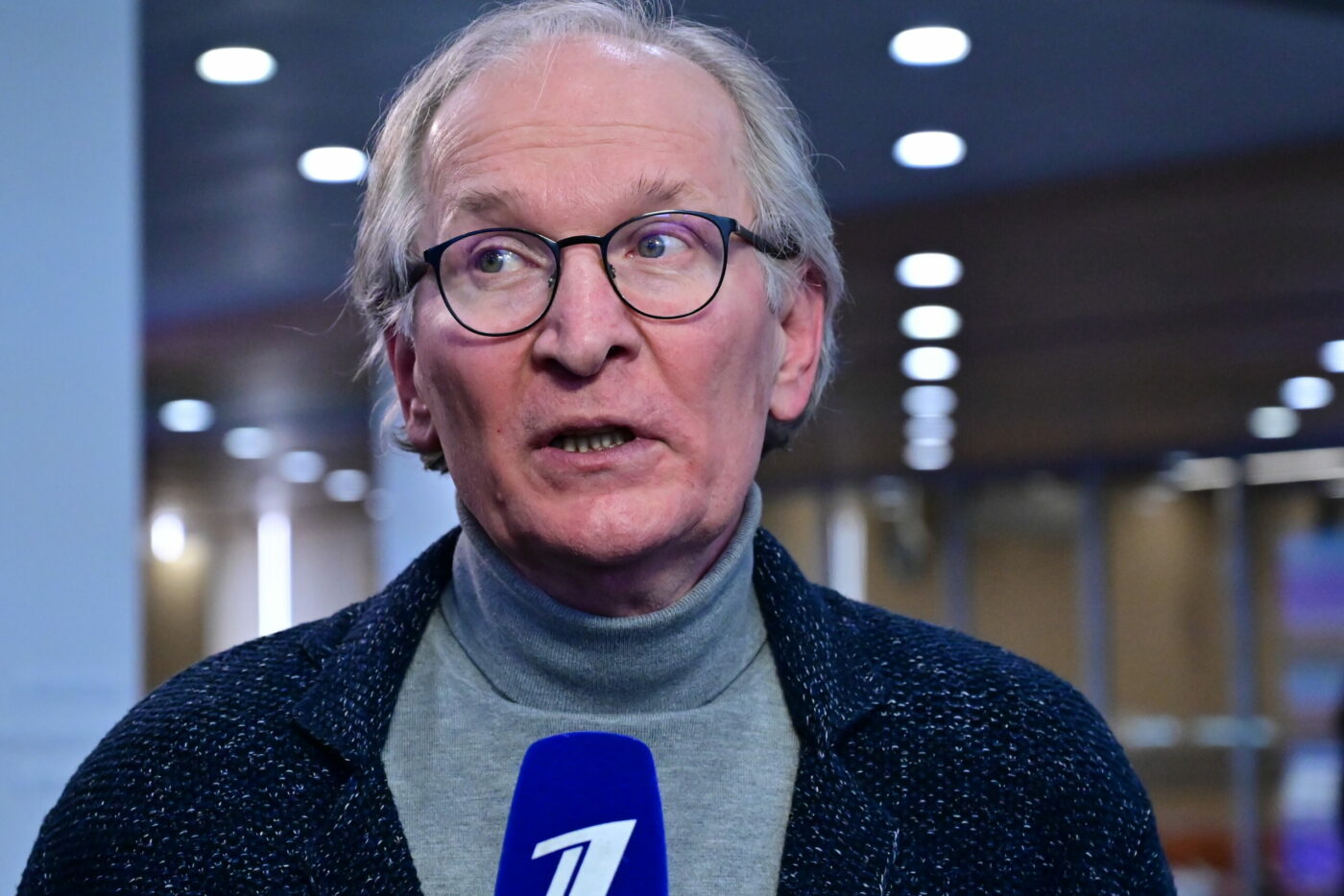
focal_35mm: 105
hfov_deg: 19.5
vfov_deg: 13.0
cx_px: 672
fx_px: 3921
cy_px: 448
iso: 4000
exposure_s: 1/1250
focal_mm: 70
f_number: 4.5
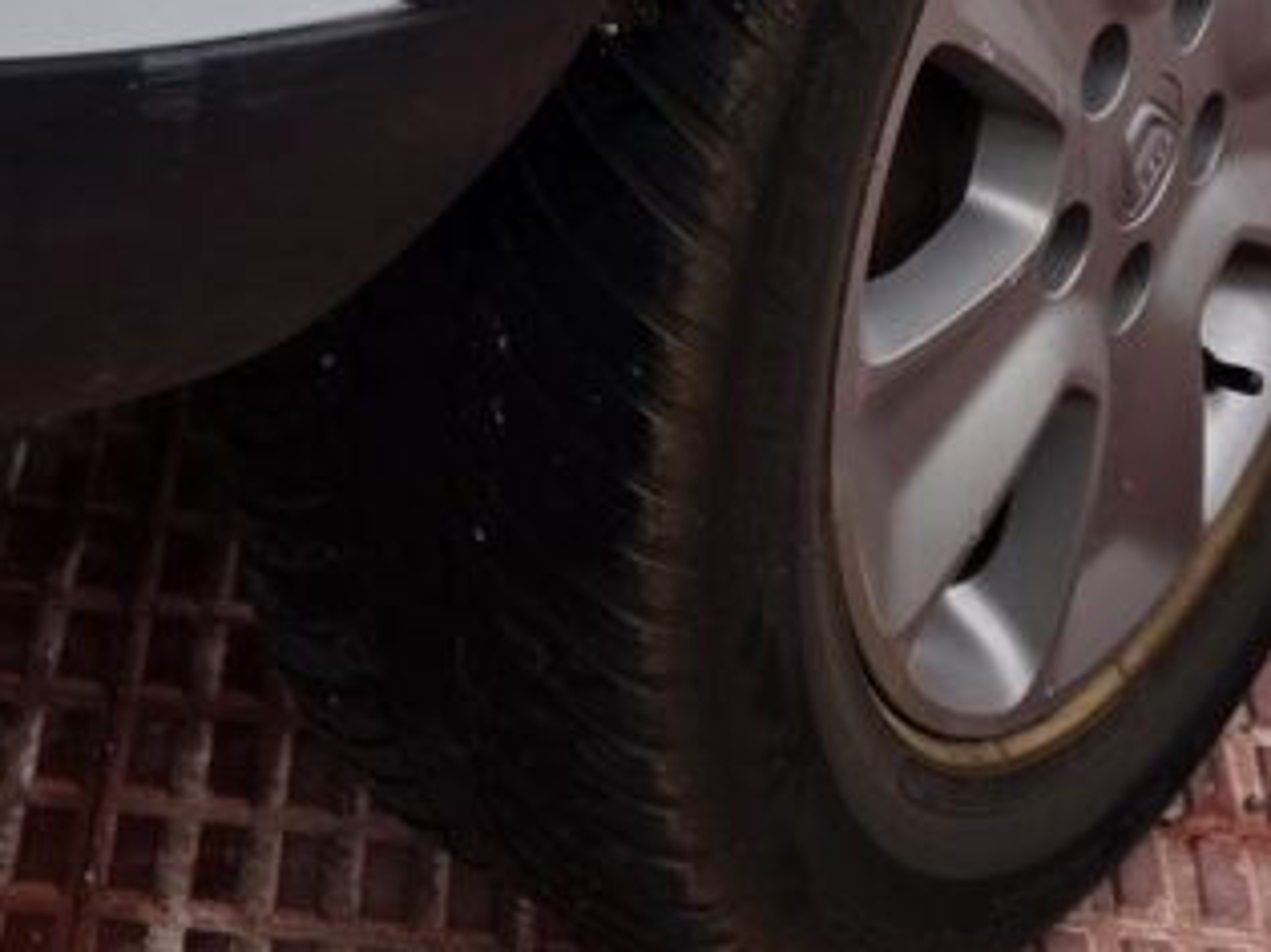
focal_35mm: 117
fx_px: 4294
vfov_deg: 10.8
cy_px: -1299
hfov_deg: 16.7
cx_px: 246
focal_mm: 6.5
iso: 32
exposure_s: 1/359
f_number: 1.4
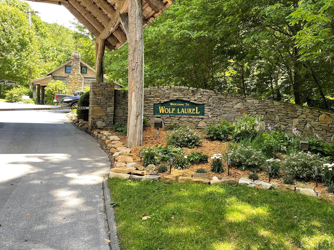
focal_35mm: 34
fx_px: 328
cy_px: 97
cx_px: 203
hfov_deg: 53.5
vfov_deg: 41.6
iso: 32
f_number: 1.6
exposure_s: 1/123
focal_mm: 4.2
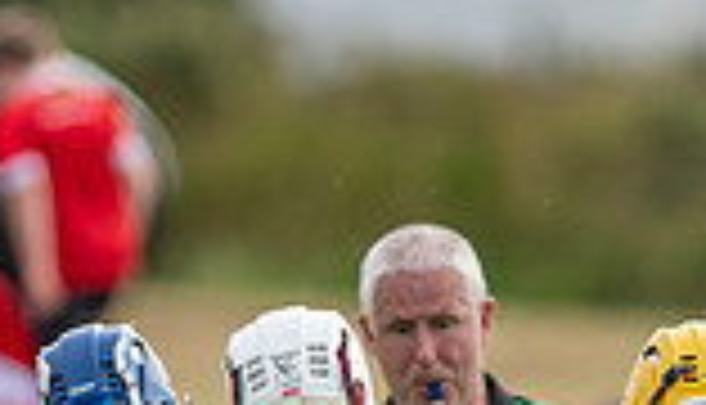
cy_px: 747
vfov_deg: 0.7
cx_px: 529
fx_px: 33815
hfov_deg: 1.2
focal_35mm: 1798
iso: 110
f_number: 2.8
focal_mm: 300
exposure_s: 1/1600
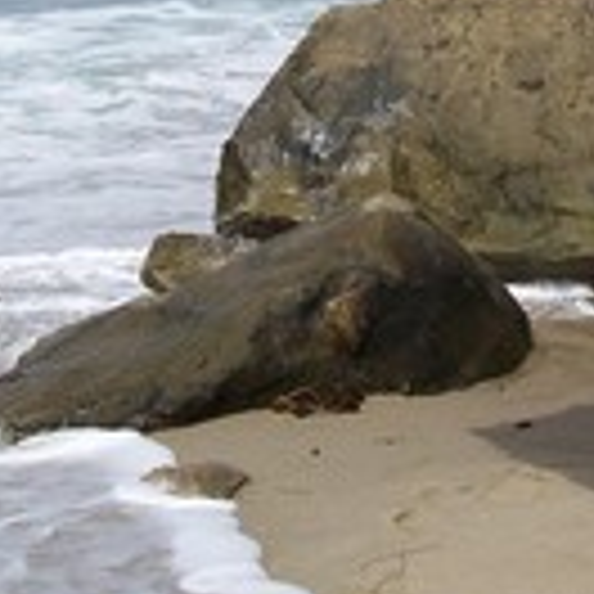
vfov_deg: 14.4
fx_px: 2310
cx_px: 367
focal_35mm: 119
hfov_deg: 14.6
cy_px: -38
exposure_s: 1/750
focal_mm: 8
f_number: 5.6
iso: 100
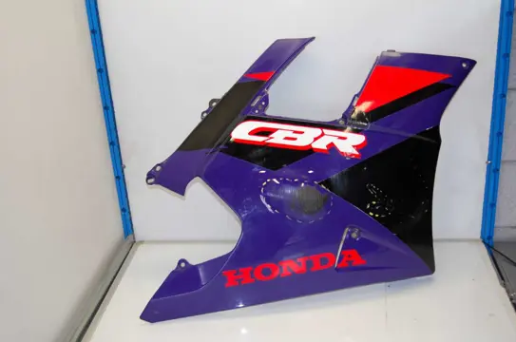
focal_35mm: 42
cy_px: 171
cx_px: 258
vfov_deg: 31.8
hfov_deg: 46.5
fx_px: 601
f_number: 4.2
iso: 400
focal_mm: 28
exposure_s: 1/60
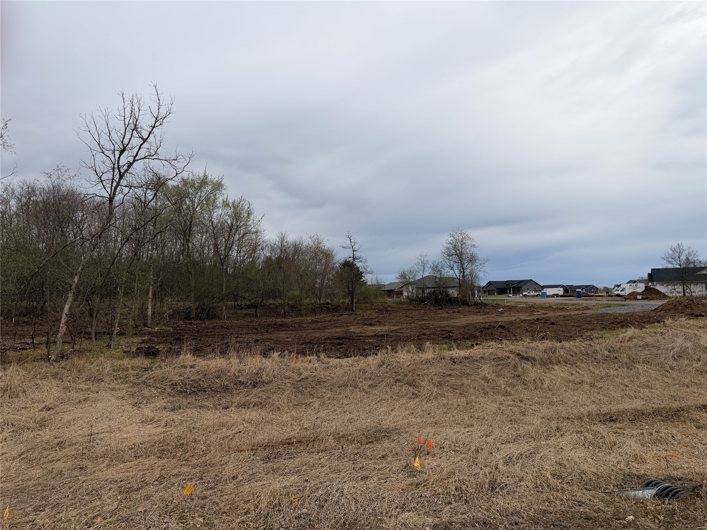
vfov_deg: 56.8
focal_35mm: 24
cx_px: 354
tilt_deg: +3.1
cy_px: 265
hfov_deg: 71.6
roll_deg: +1.6
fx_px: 490
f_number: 1.78
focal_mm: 6.76
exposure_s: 1/6173
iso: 80
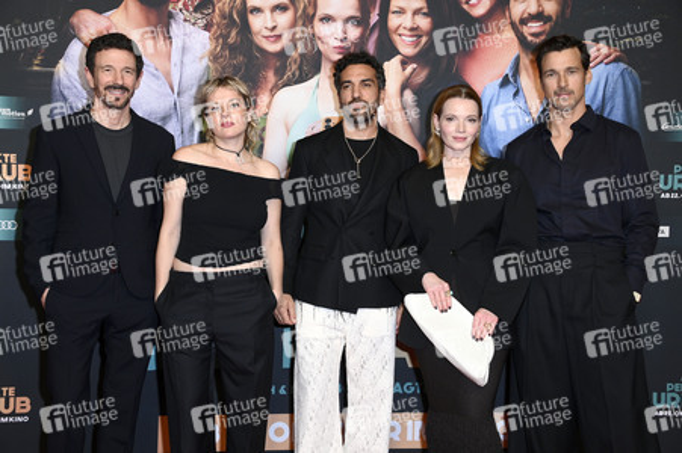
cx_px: 341
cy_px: 226
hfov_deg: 41.1
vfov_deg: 28.0
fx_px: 909
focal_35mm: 48
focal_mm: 48
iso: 1250
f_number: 5.6
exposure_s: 1/250
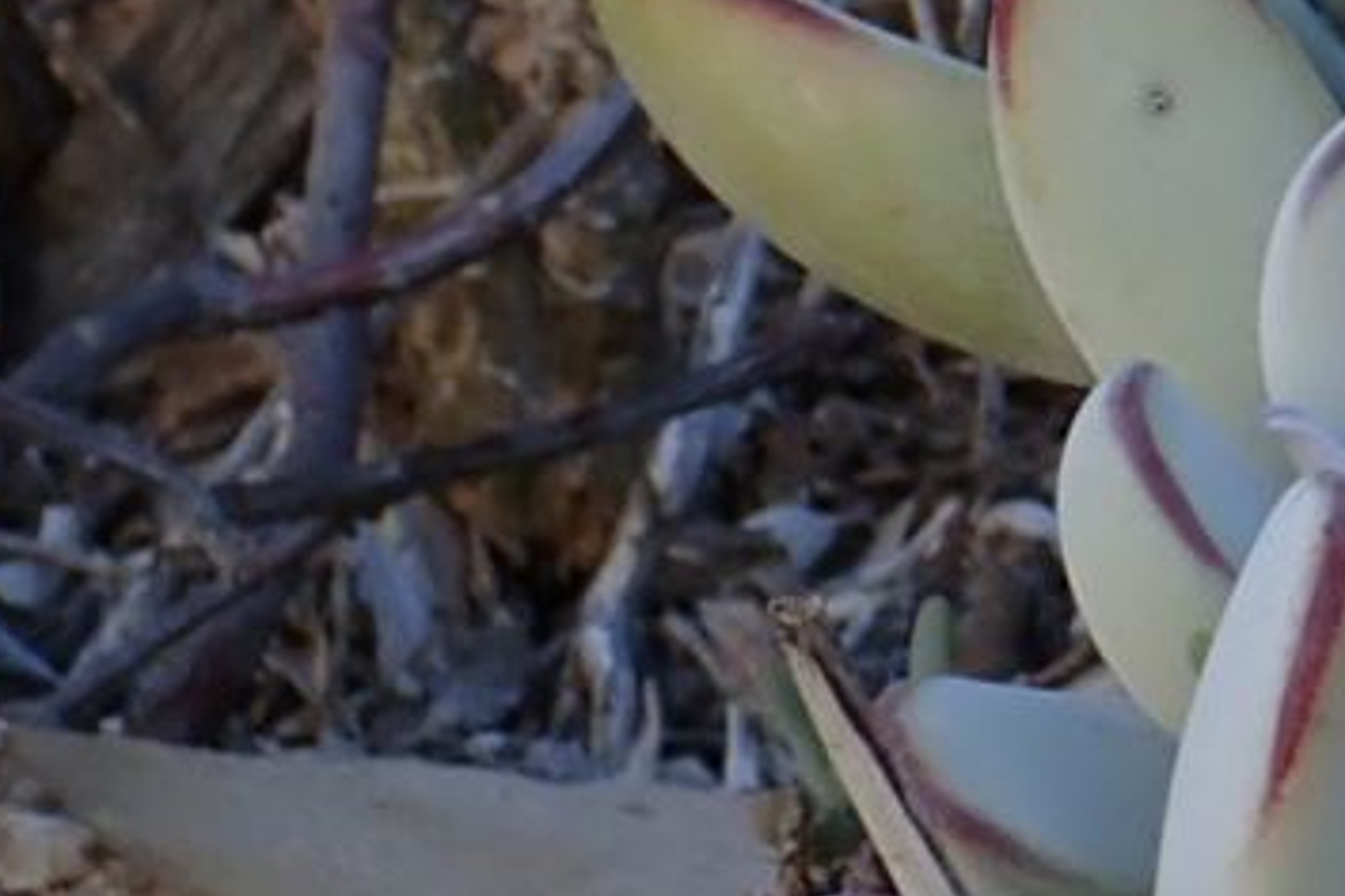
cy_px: 11
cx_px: 2895
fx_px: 8779
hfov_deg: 8.2
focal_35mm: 235
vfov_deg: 5.8
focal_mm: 7.34
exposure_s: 1/125
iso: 100
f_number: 4
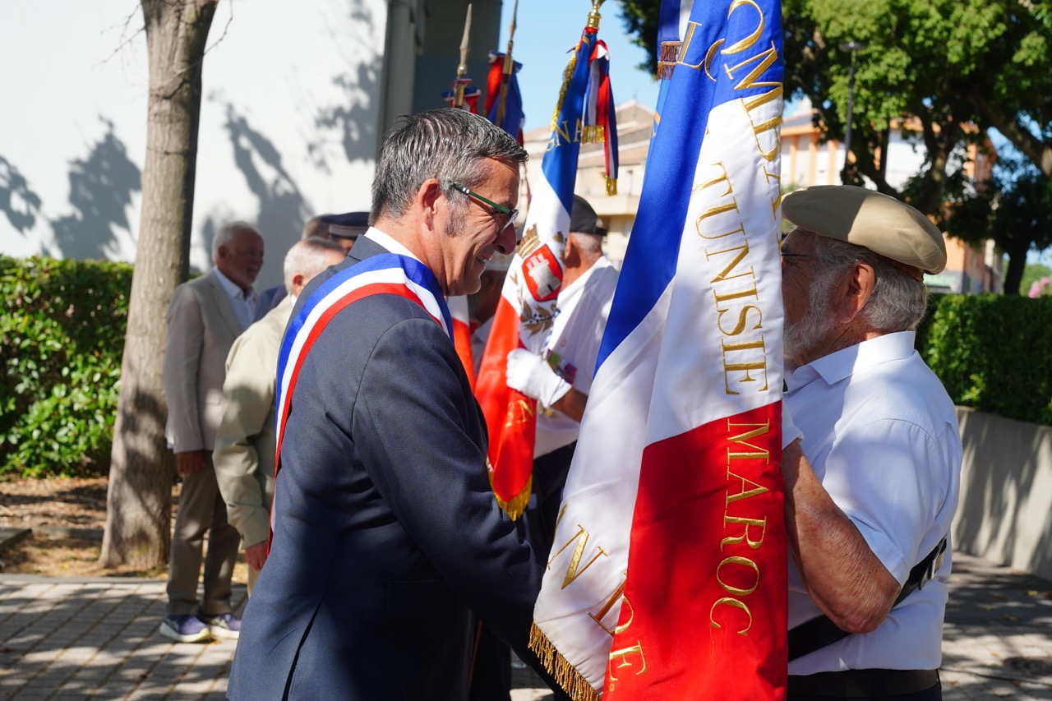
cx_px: 526
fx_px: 1870
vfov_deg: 21.2
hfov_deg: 31.4
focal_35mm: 64
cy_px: 350
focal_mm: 64
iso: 800
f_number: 8
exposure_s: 1/1250
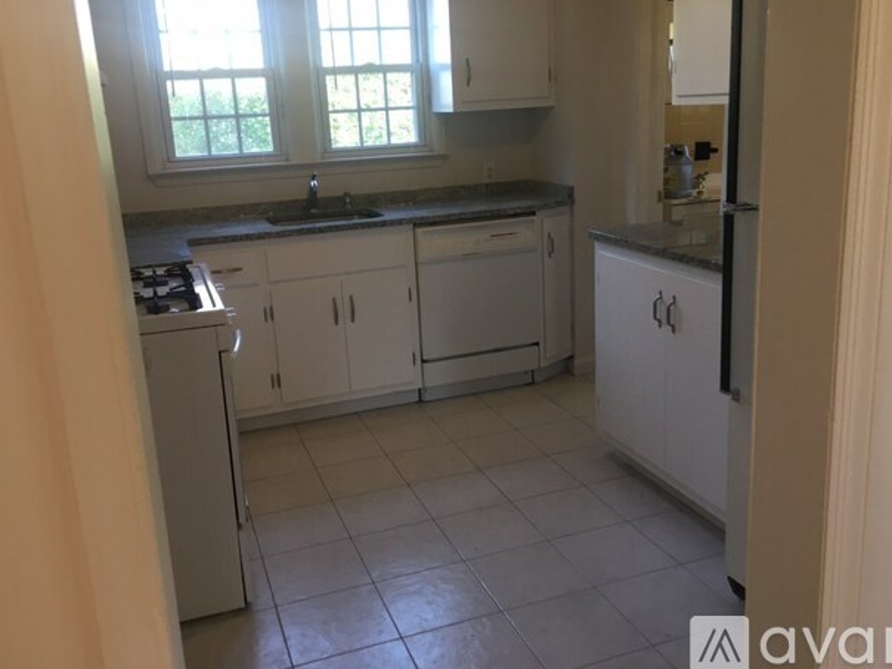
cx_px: 436
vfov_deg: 44.1
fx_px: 825
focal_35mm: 32
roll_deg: +3.2
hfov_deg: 56.8
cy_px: 306
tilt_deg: -14.2
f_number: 2.2
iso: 32
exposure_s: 1/30
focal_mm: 4.15
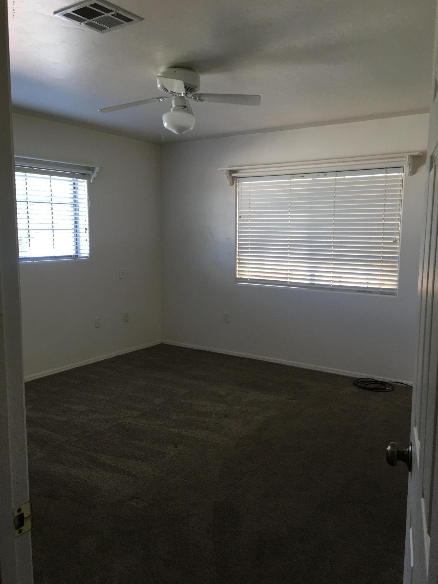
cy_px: 292
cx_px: 219
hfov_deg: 48.2
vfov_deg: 61.7
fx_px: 489
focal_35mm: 29
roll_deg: +1.1
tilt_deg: -3.7
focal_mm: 4.15
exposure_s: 1/30
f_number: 2.2
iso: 40
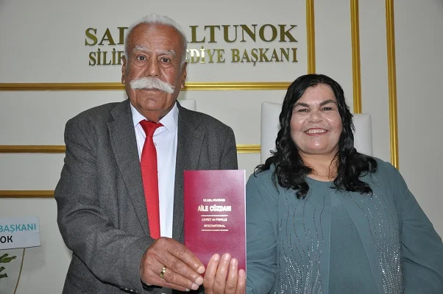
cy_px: 147
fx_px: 406
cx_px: 222
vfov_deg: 39.9
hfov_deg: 57.3
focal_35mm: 33
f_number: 3.8
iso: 800
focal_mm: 22
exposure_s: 1/60
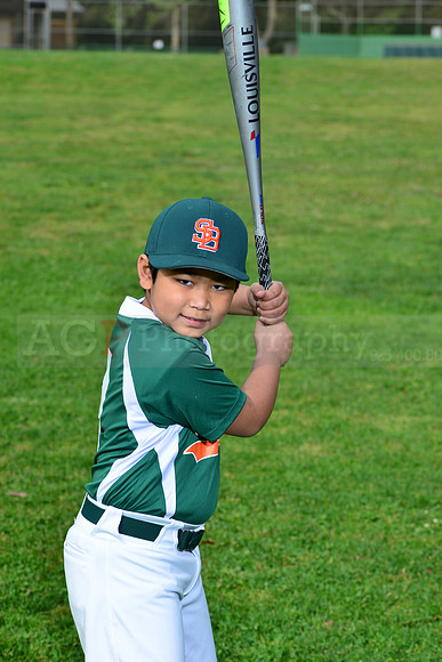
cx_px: 221
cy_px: 331
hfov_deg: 12.5
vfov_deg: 18.6
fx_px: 2024
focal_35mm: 110
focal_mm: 110
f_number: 10
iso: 200
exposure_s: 1/200
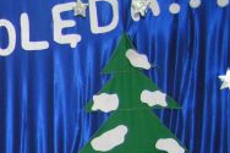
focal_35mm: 105
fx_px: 670
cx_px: -45
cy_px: 192
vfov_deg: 12.7
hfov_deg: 18.5
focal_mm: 5.8
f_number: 2.8
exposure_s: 1/40
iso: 200
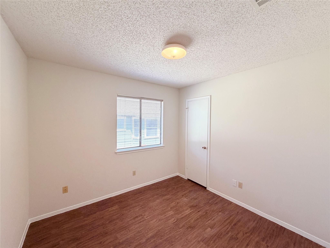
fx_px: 133
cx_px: 165
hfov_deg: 102.1
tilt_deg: -1.6
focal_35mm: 14
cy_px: 124
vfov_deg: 85.7
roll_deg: -0.4
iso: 250
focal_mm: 2.22
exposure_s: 1/120
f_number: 2.2
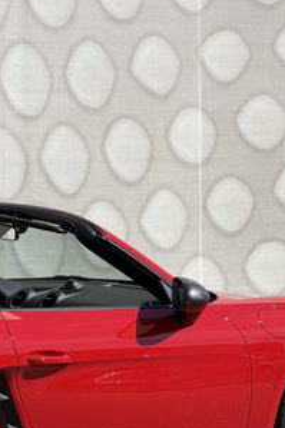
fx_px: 3174
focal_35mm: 267
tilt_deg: -4.2
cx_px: -70
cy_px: 344
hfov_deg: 5.1
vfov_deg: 7.7
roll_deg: +0.6
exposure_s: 1/751
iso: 20
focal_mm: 16.89
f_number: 2.8
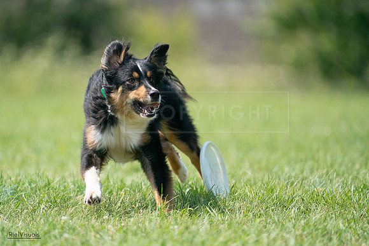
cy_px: 123
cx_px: 184
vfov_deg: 2.4
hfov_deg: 3.5
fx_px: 5967
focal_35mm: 582
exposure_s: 1/4000
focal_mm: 582
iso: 1250
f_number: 6.3
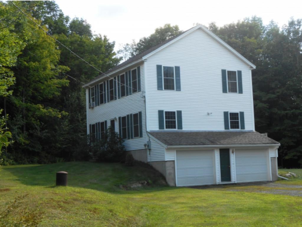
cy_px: 114
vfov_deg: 26.1
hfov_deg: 34.3
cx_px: 151
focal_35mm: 56
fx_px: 489
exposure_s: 1/250
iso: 125
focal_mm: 10
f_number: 5.2
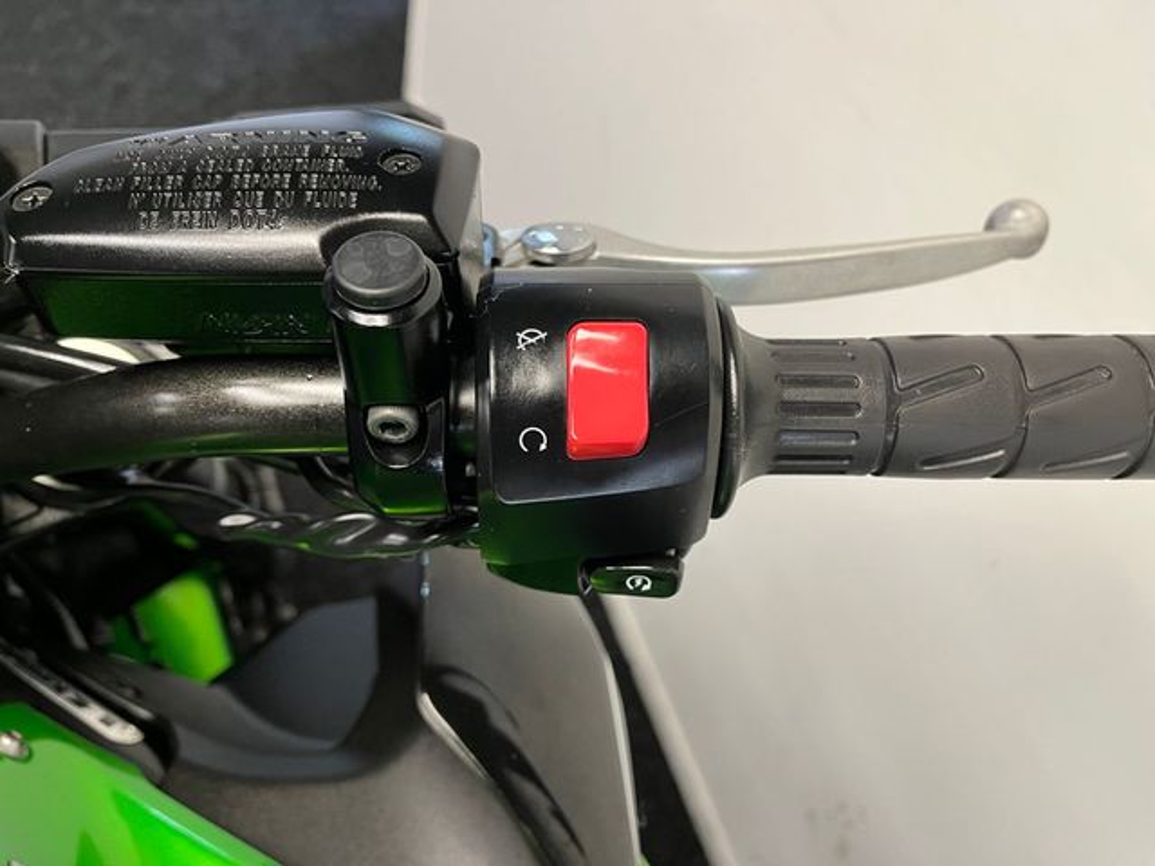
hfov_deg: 67.3
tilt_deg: -50.9
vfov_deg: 53.1
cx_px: 578
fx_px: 868
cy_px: 433
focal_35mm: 26
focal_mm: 5.1
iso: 125
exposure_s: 1/50
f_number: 1.6
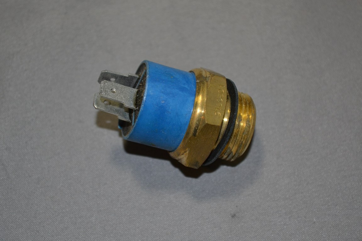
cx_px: 181
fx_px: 830
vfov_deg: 16.6
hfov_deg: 24.6
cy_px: 120
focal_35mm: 82
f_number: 5.6
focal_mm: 55
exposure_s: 1/60
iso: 360
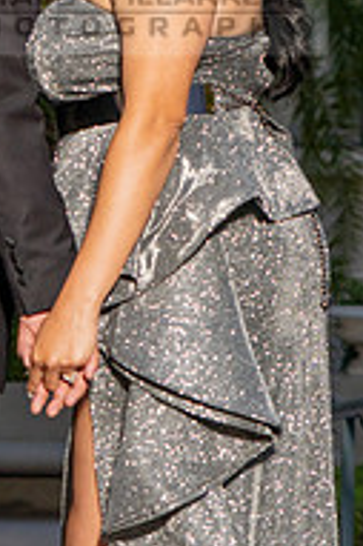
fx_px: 3697
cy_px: -42
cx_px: 52
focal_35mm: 244
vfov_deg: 8.4
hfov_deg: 5.6
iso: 400
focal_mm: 66
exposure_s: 1/200
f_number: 5
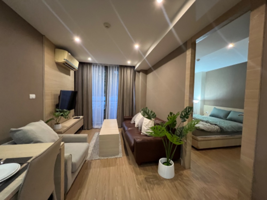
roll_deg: -1.3
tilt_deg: -1.9
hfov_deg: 106.2
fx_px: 100
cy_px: 100
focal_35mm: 13
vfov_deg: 89.9
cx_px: 134
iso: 800
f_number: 1.8
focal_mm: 1.57
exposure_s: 1/50
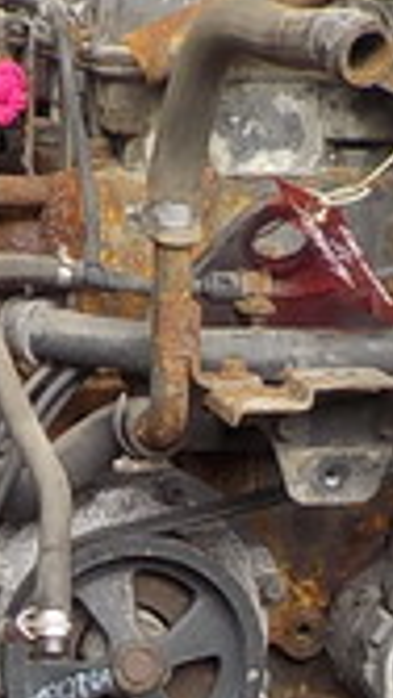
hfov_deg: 9.7
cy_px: 535
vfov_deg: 17.0
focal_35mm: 125
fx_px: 2315
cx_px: 67
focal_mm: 4.1
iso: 125
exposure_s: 1/60
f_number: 3.3
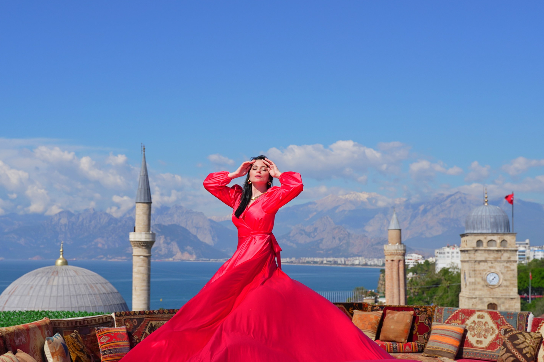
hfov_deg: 45.4
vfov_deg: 31.0
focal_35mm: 43
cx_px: 242
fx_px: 650
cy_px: 239
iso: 100
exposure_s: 1/1600
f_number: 4.5
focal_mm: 30
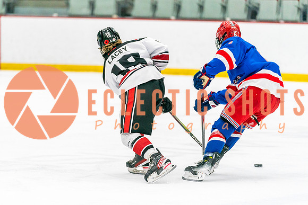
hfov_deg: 9.2
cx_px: 116
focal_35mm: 223
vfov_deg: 6.2
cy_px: 112
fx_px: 1909
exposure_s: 1/1250
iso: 3200
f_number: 2.8
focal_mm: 176
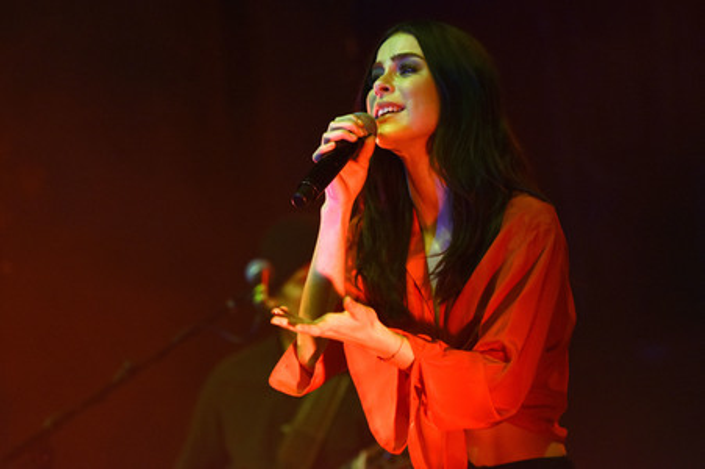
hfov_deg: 8.9
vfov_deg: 5.9
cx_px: 352
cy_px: 234
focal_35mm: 232
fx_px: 4550
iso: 1600
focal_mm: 155
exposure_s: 1/320
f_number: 3.5
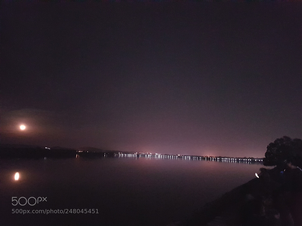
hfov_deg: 67.3
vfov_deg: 53.1
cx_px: 151
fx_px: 227
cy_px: 113
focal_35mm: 26
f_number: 1.7
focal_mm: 4.2
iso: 1250
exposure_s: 1/4
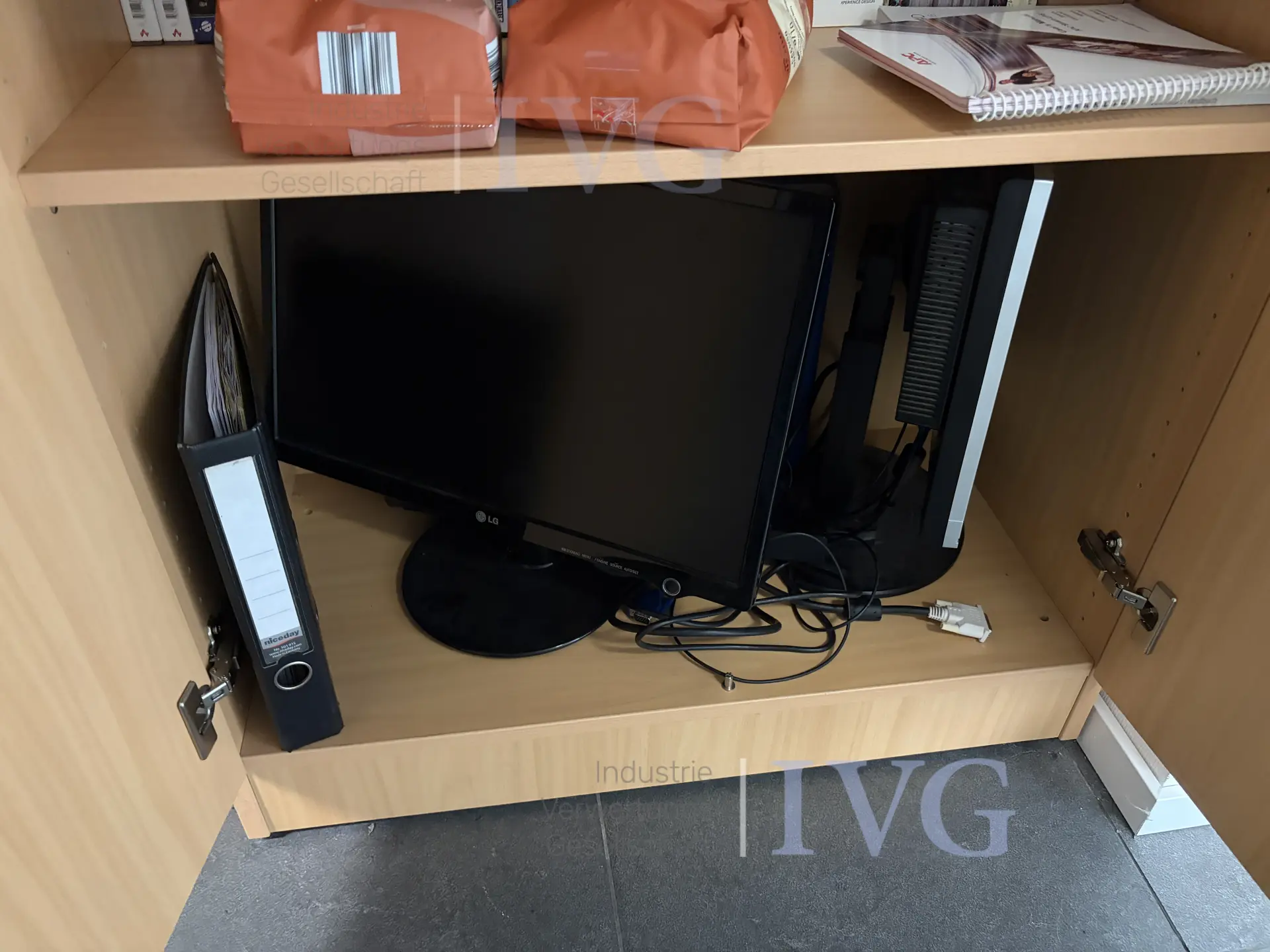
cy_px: 476
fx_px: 954
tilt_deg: -38.3
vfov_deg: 53.1
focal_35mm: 26
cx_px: 635
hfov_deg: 67.3
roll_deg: +0.1
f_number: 1.6
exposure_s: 1/30
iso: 800
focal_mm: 5.96
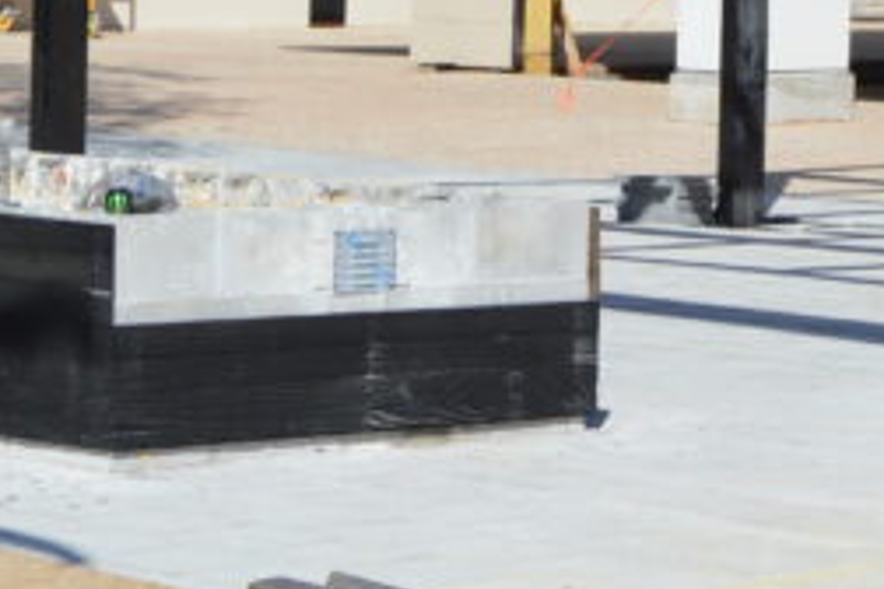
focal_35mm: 195
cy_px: -254
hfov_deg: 10.4
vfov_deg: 7.0
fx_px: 4788
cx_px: 923
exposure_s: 1/320
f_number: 9
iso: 100
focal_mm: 32
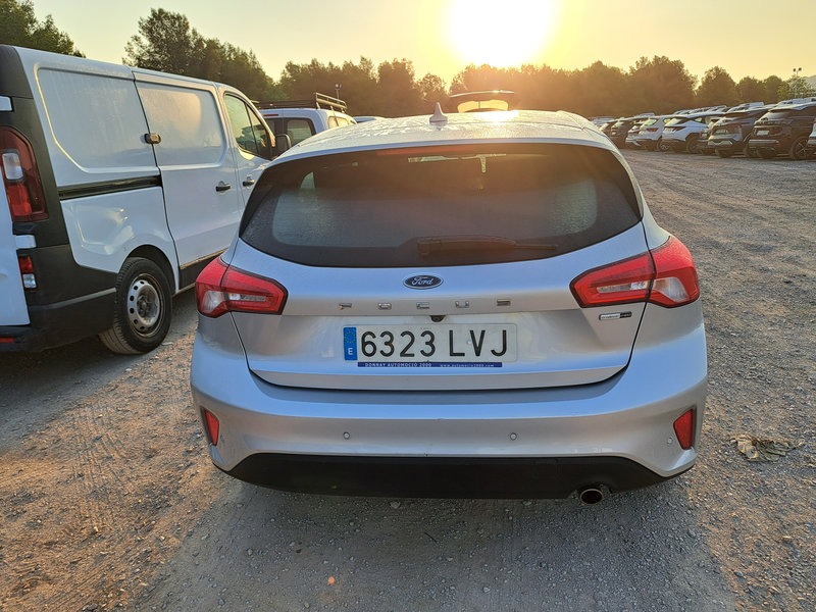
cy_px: 306
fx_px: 566
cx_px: 408
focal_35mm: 24
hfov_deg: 71.6
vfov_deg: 56.8
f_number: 1.8
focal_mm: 5.23
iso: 50
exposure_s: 1/385
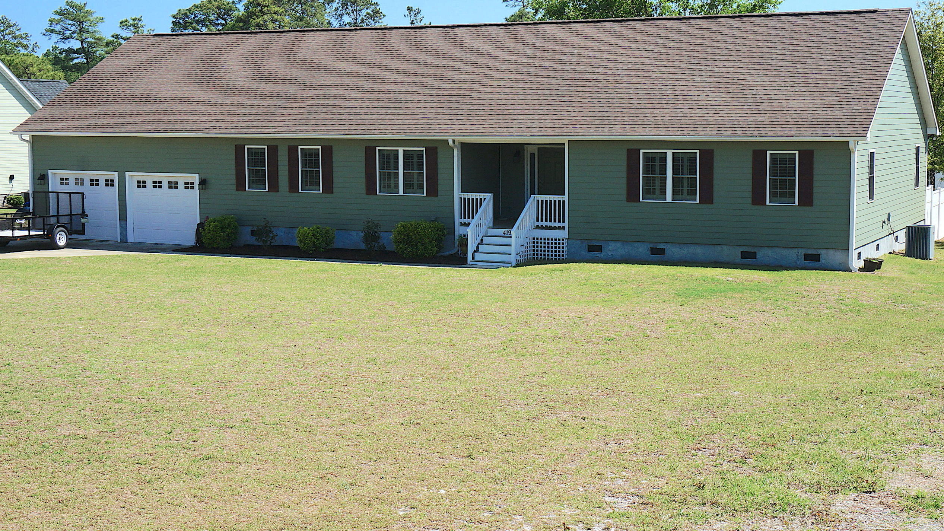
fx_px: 1302
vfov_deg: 23.0
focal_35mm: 52
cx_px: 535
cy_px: 234
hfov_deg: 39.8
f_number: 13
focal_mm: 28
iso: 200
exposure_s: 1/250
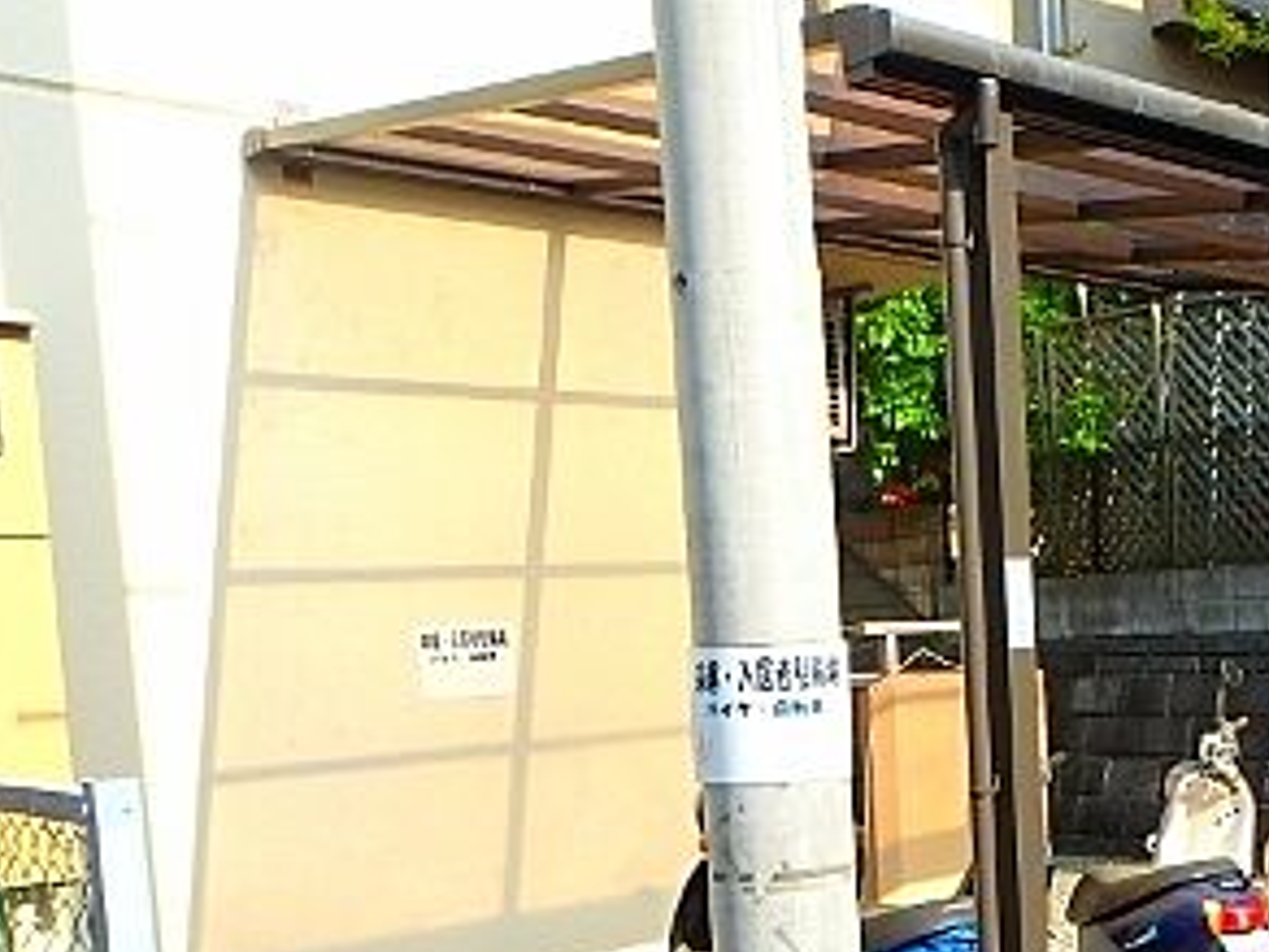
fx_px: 1686
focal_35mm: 46
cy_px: 826
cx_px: 1060
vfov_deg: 30.4
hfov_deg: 39.2
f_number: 3.5
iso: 125
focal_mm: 3.7
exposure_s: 1/500
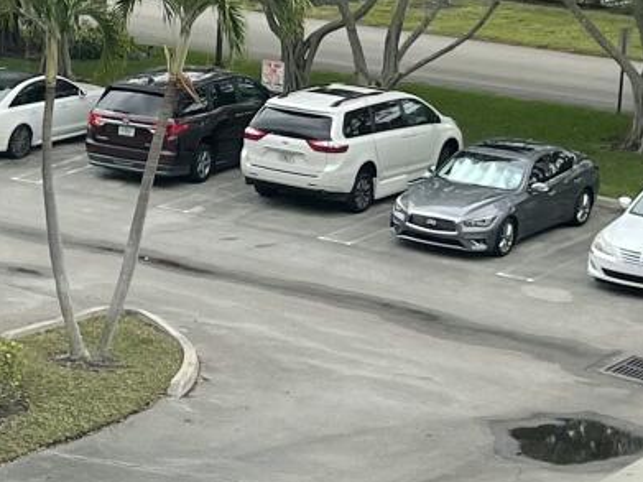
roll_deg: -1.1
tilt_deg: -9.9
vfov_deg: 11.5
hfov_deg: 13.7
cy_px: 86
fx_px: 2377
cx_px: -534
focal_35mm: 128
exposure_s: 1/1403
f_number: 1.6
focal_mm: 5.1
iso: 32
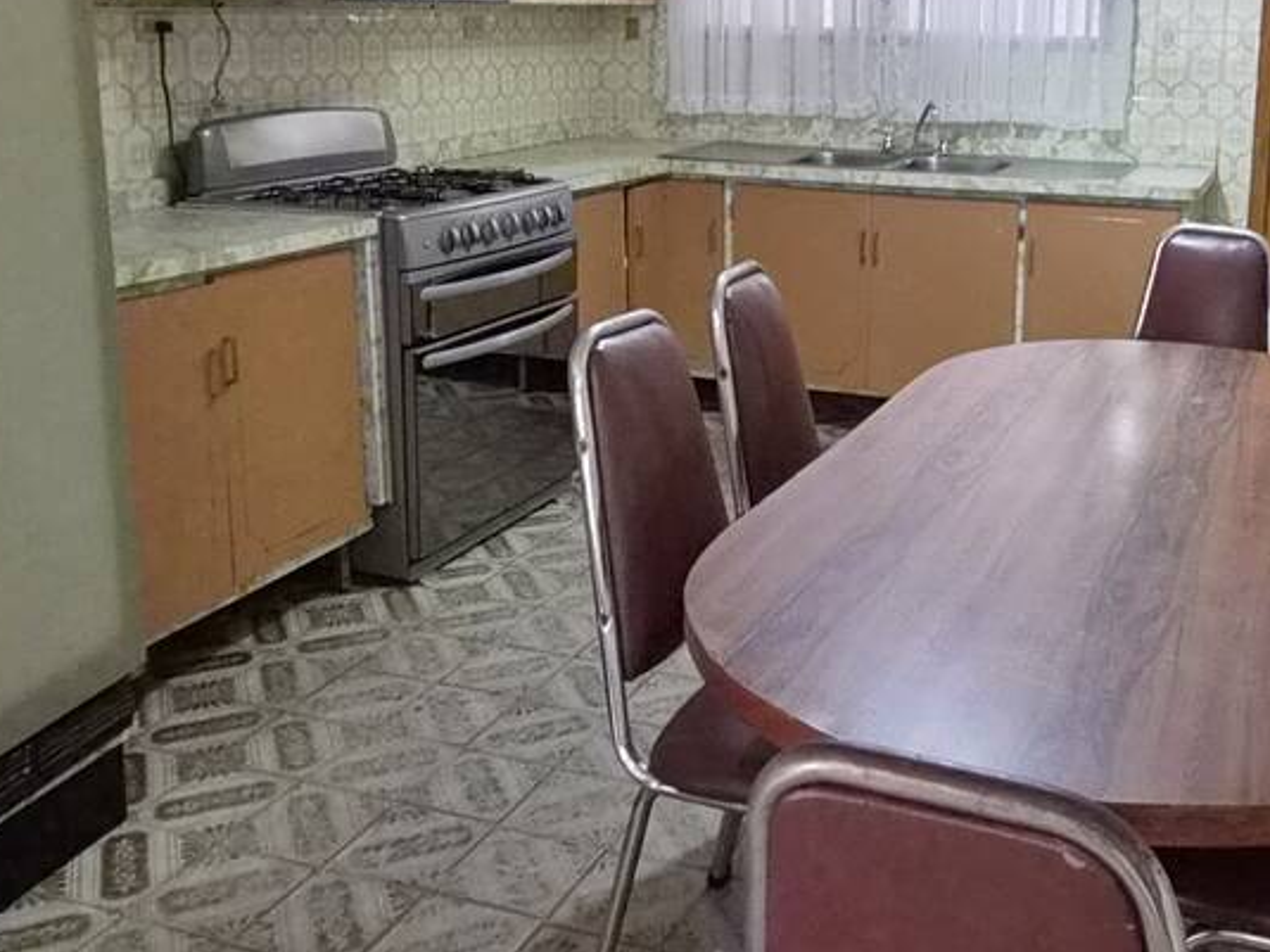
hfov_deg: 51.4
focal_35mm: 35
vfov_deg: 39.8
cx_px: 876
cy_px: 261
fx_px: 1284
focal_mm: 2.2
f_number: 2.2
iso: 800
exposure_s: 1/60
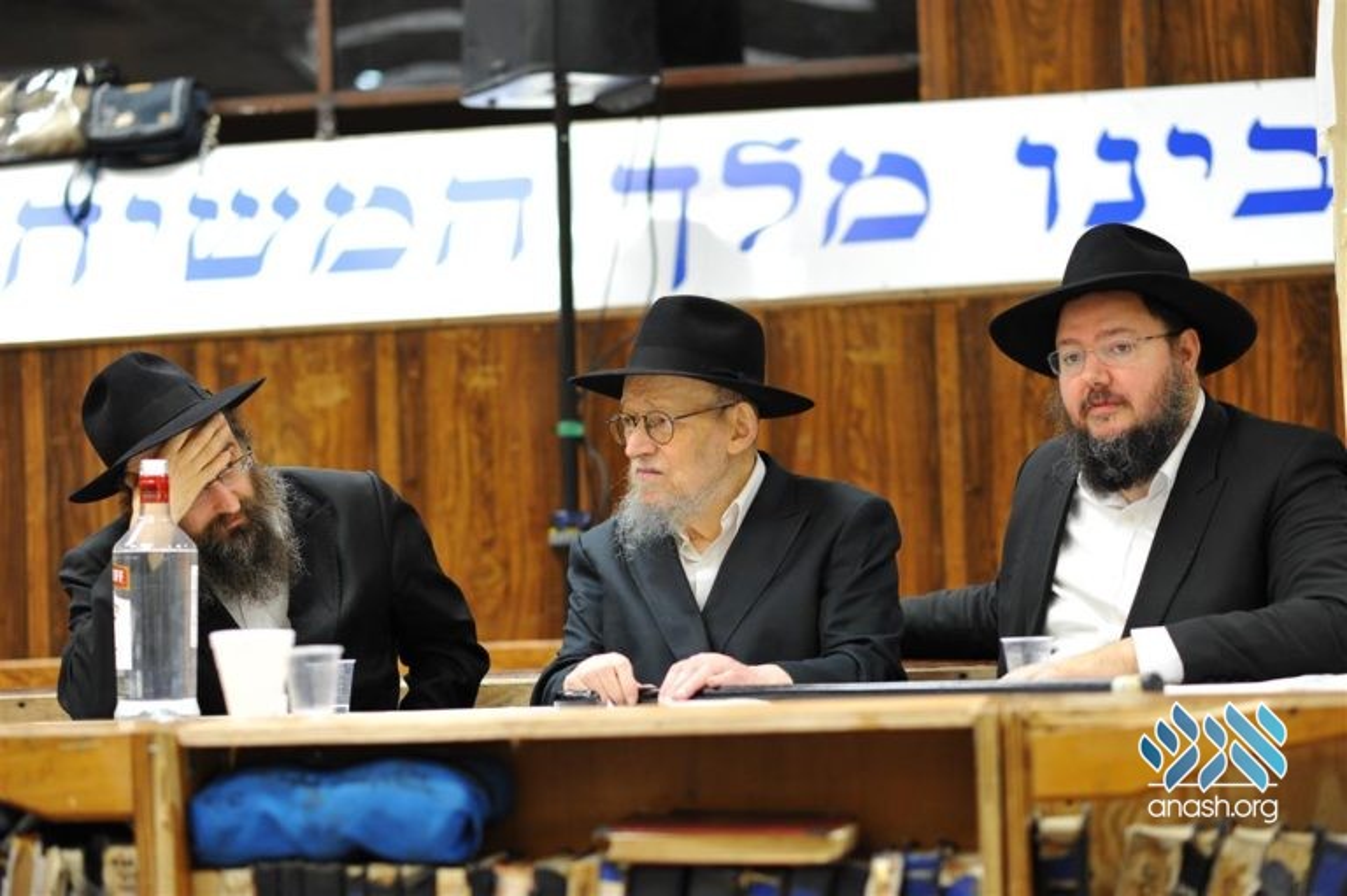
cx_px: 674
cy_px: 448
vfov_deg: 16.1
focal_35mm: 85
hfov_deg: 23.9
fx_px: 3178
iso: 1000
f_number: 2.2
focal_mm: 85
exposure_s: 1/125
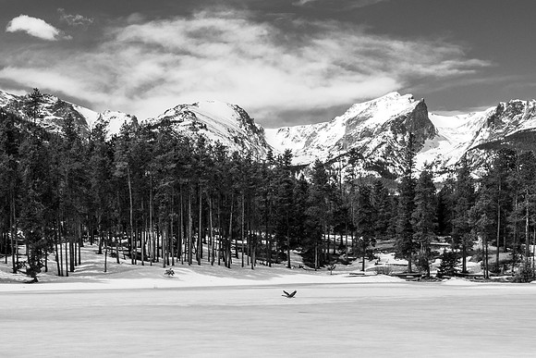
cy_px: 288
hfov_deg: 31.7
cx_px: 359
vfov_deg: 21.4
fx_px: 935
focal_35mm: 63
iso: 250
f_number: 14
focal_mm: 26
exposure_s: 1/640
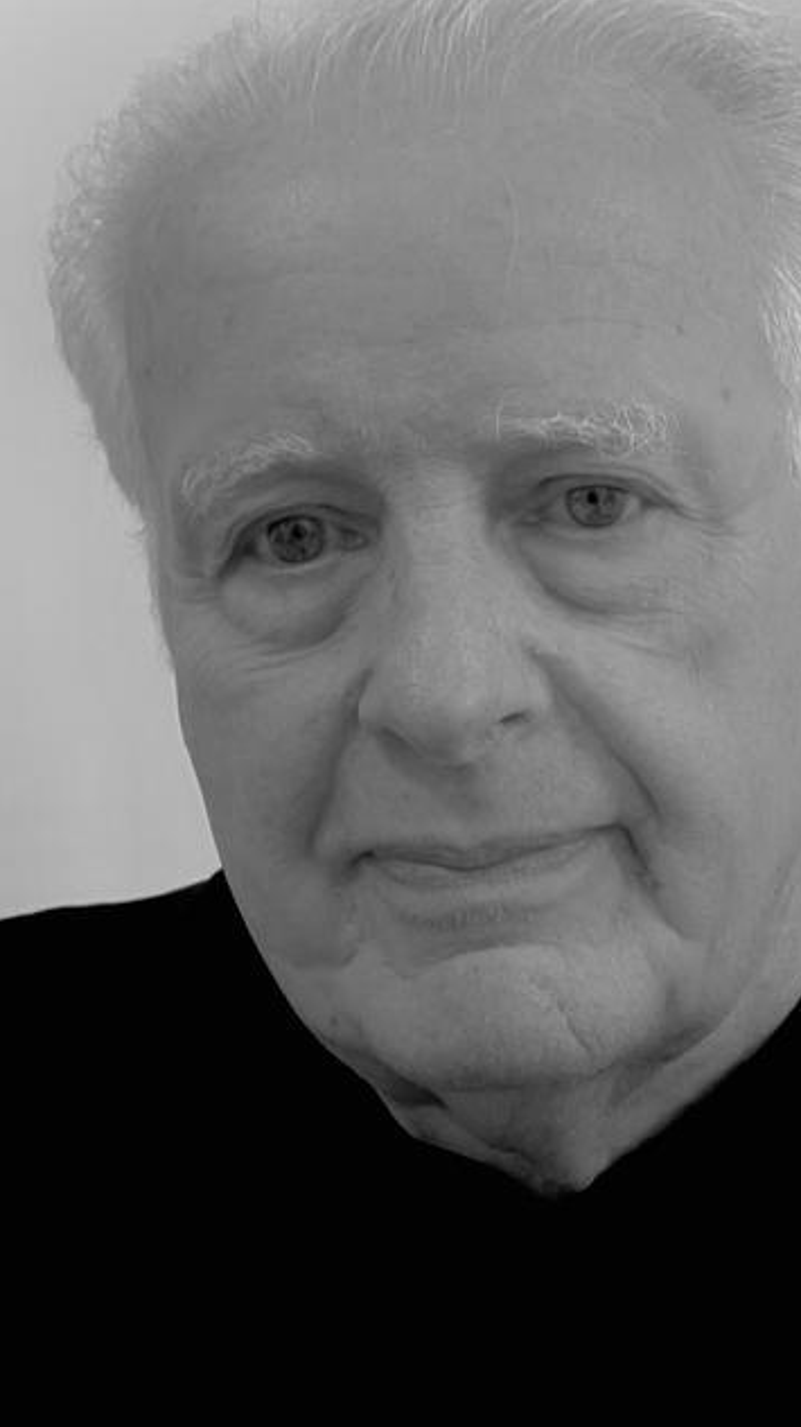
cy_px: 760
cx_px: 469
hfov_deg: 25.9
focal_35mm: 46
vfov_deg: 44.6
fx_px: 1739
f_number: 2.2
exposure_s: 1/30
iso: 400
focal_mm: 2.87
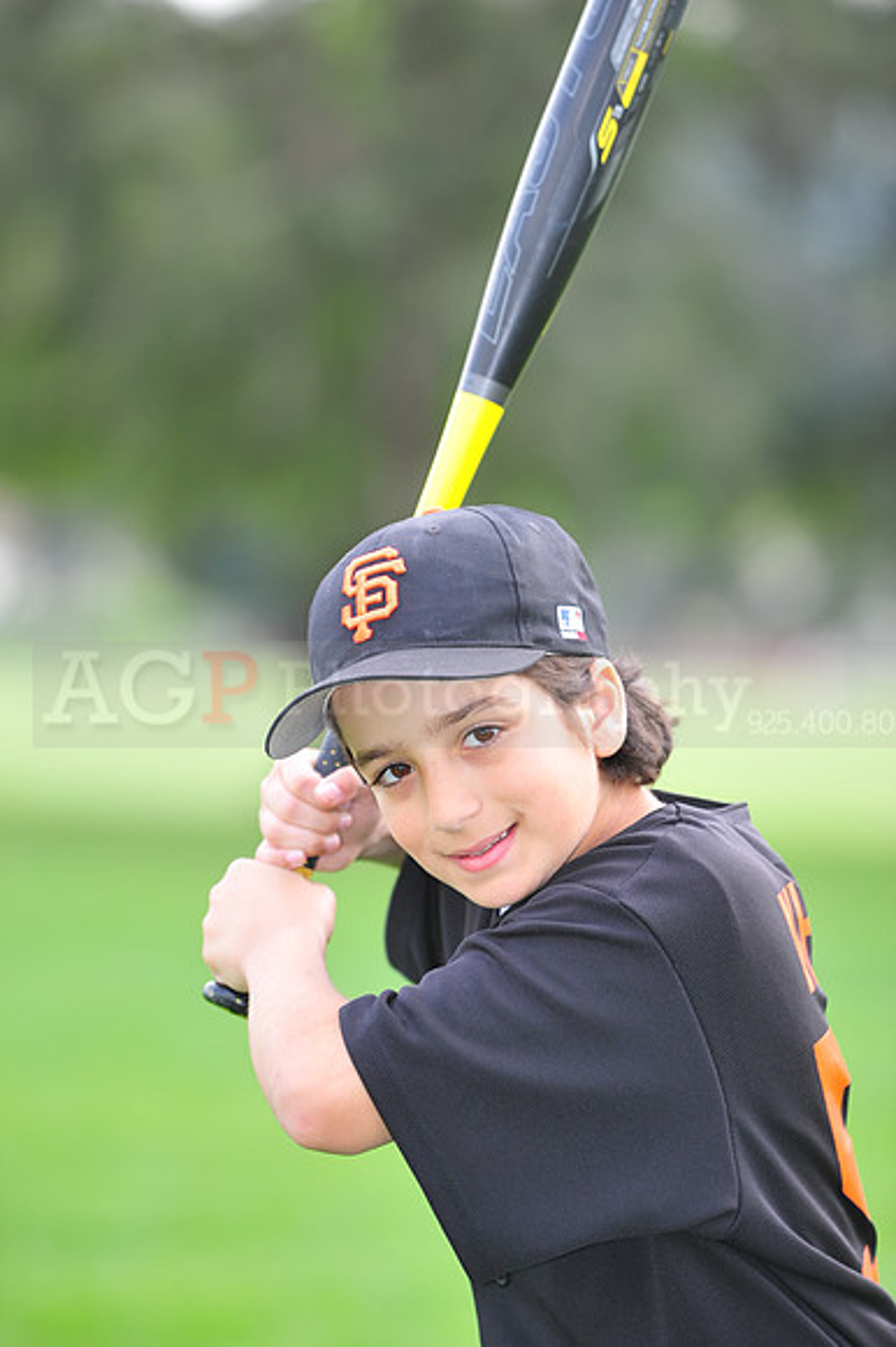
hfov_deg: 6.9
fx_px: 7475
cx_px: 448
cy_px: 674
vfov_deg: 10.3
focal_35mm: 200
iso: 200
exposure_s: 1/160
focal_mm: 200
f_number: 4.5
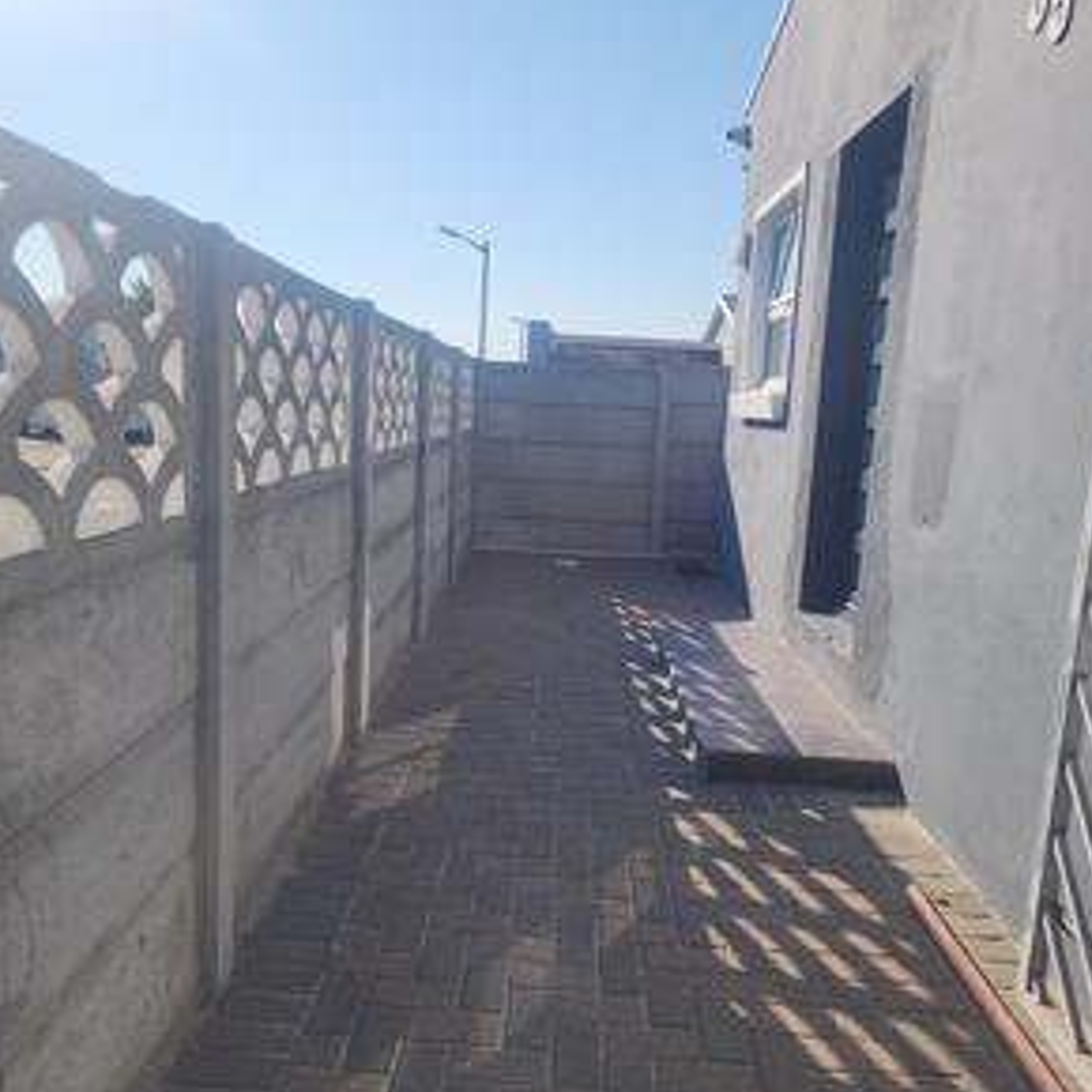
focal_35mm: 28
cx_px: 554
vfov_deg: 57.3
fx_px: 999
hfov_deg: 57.3
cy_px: 554
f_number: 1.8
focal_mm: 6.4
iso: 12
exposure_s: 1/1571
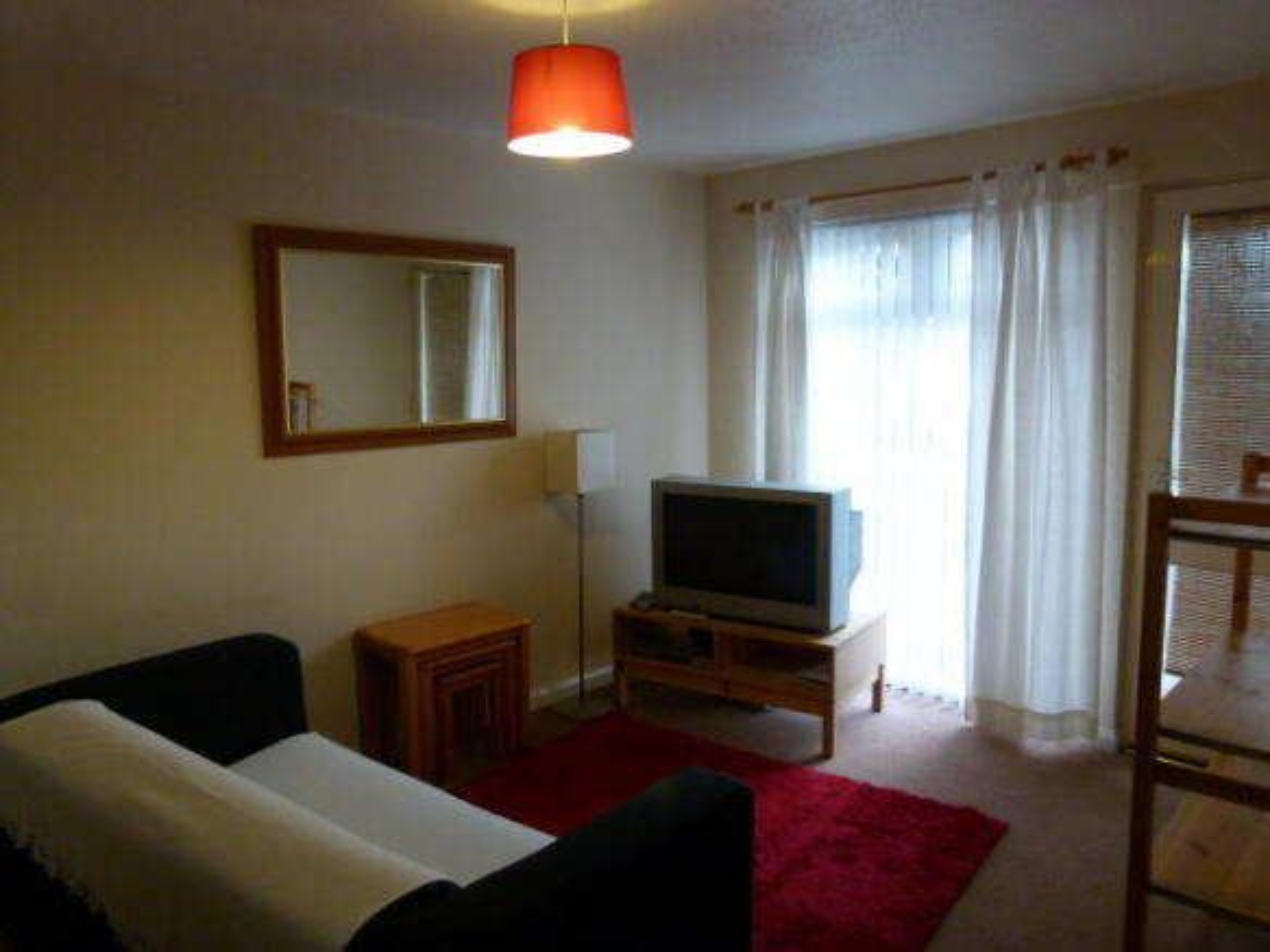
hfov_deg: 69.4
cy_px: 476
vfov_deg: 54.9
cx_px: 635
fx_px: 917
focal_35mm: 25
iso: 250
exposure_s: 1/60
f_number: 2.8
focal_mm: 4.5
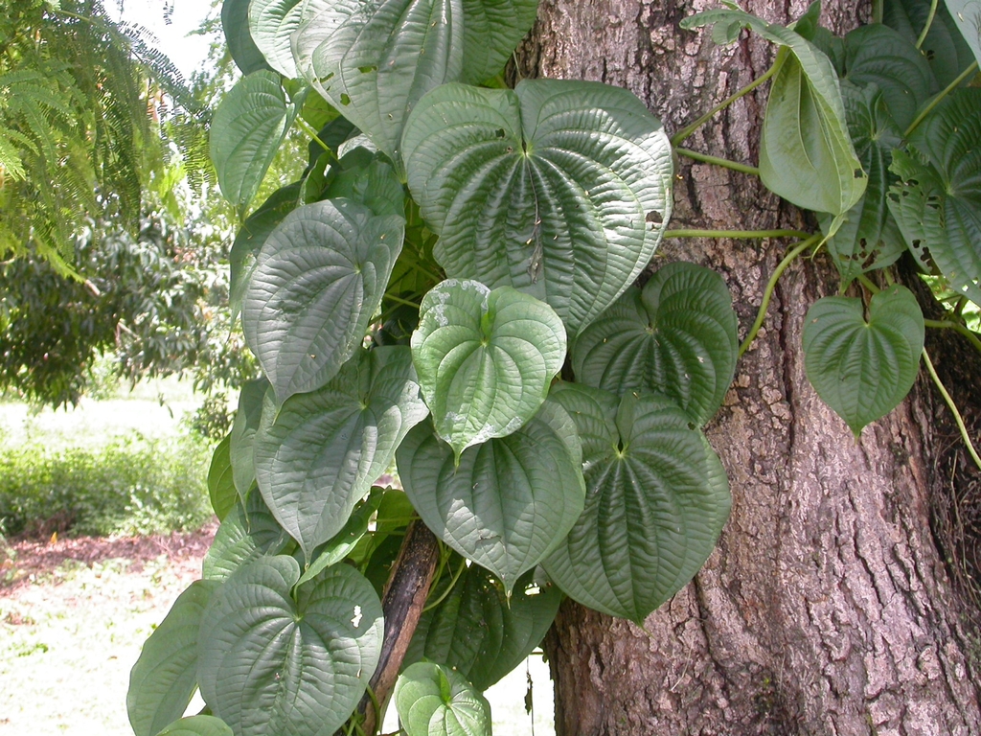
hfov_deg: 29.8
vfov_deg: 22.6
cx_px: 490
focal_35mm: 65
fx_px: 1842
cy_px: 368
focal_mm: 13.5
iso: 100
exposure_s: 1/122
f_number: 3.6
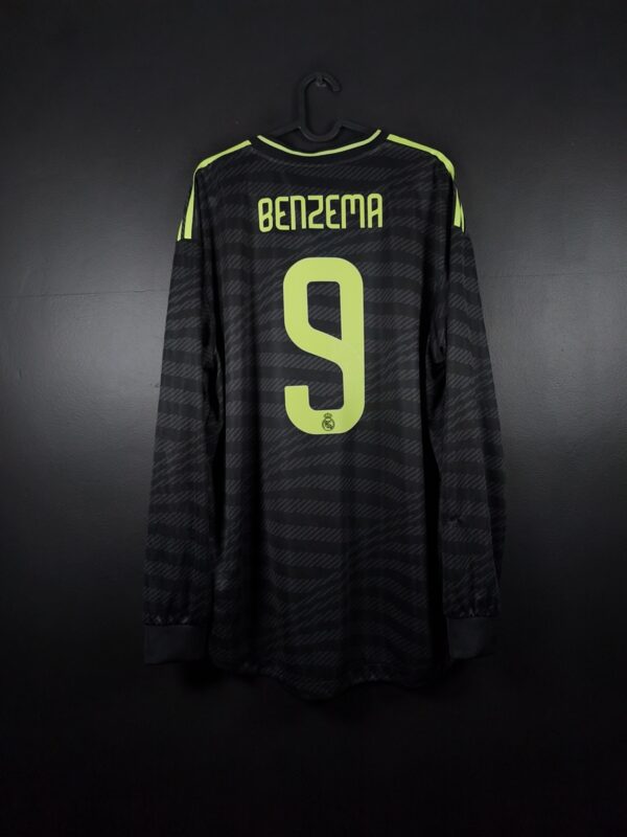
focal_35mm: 23
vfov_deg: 73.9
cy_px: 418
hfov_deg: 58.9
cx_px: 314
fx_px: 555
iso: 400
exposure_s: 1/250
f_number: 1.6
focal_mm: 6.57
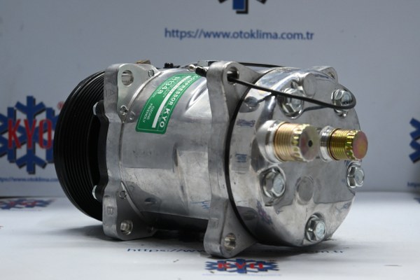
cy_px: 140
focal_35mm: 75
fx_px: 875
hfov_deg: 27.0
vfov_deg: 18.2
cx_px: 210
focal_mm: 50
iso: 1600
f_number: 6.3
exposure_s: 1/80
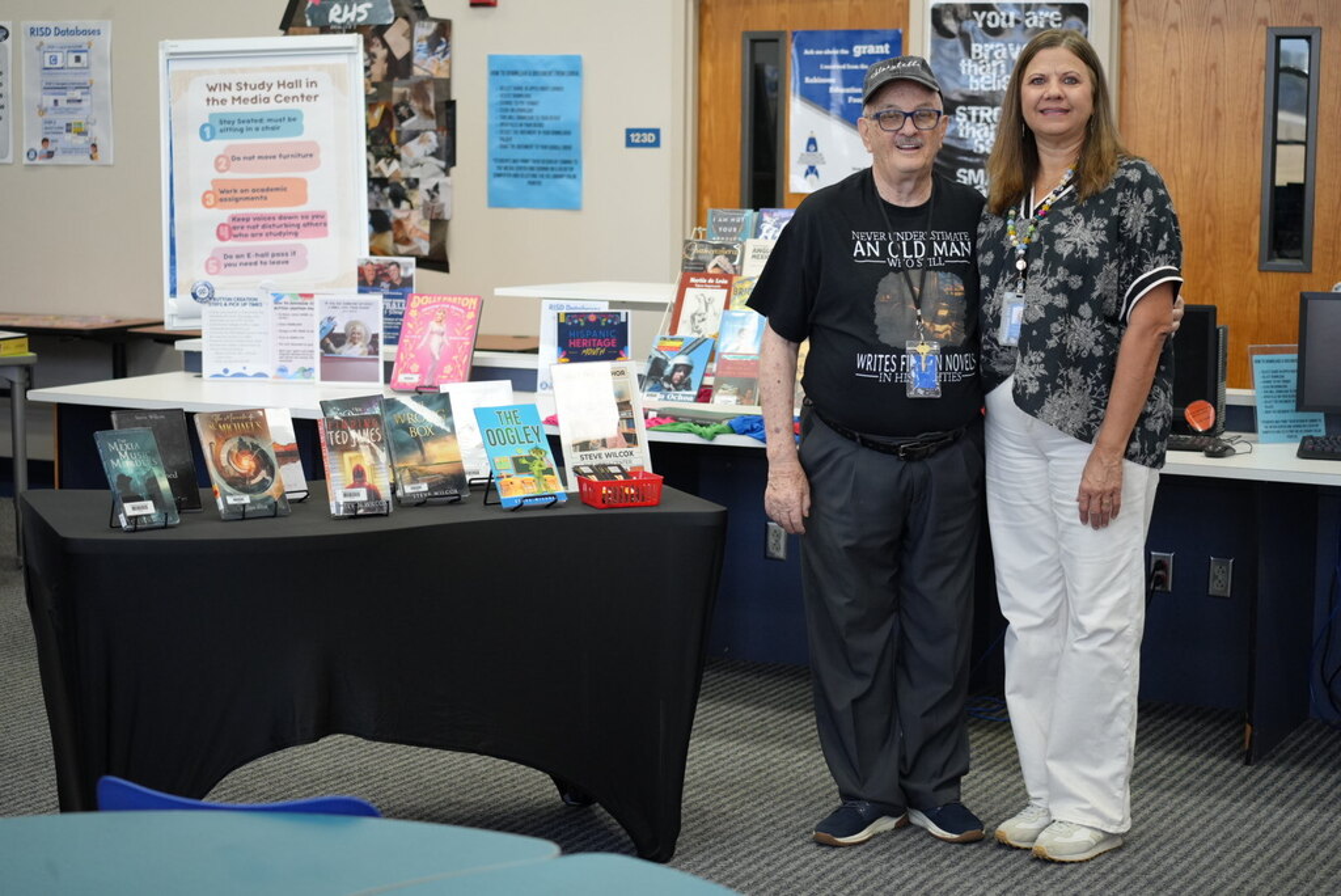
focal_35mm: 70
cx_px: 670
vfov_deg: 19.5
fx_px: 2609
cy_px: 448
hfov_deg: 28.8
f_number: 4.5
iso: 2000
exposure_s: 1/160
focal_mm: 70
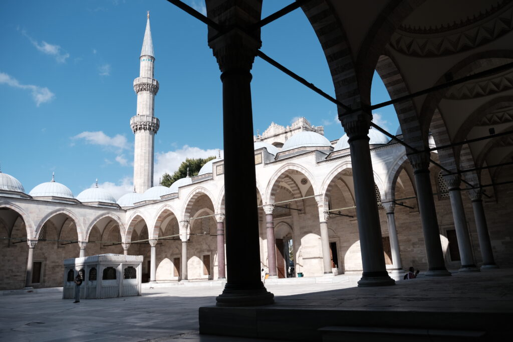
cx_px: 256
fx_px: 385
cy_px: 171
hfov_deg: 67.4
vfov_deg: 47.9
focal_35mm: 27
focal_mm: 18
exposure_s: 1/1500
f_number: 3.5
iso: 160
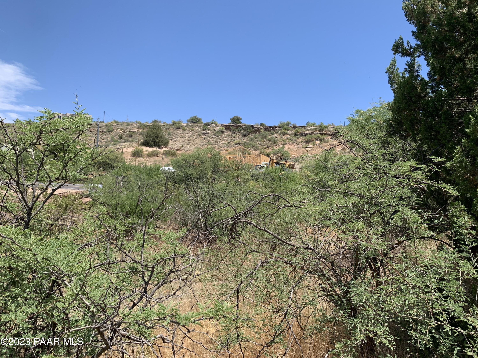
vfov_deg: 53.1
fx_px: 359
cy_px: 179
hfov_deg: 67.3
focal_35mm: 26
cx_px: 239
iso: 25
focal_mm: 4.25
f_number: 1.8
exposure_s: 1/1610
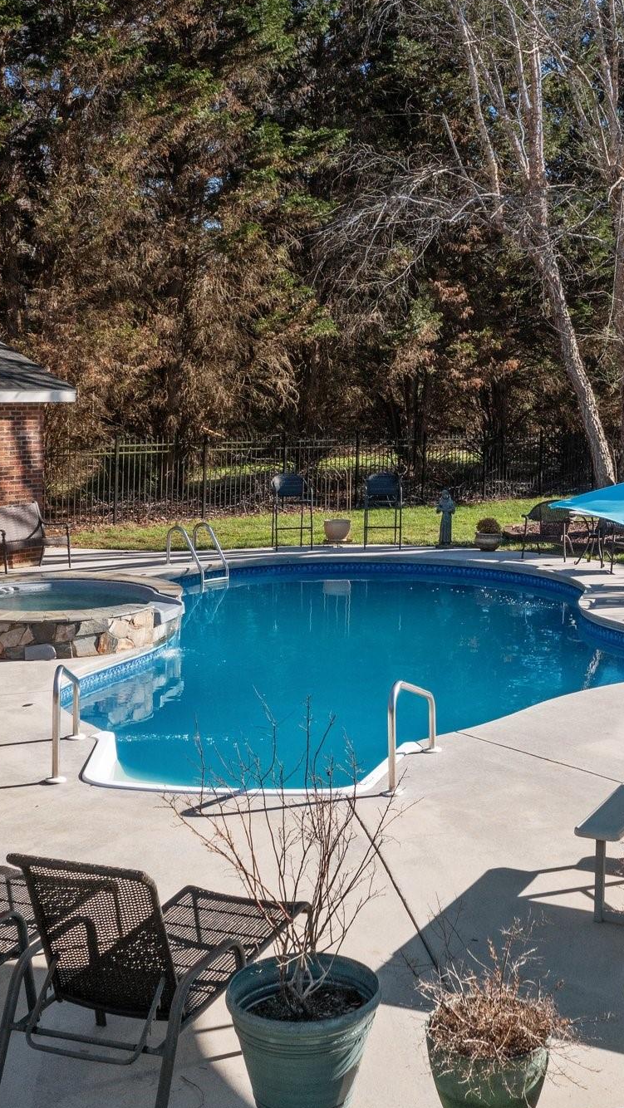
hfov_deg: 26.3
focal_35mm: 45
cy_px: 554
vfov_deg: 45.5
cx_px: 440
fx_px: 1323
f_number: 5.6
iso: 100
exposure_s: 1/500
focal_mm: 10.26
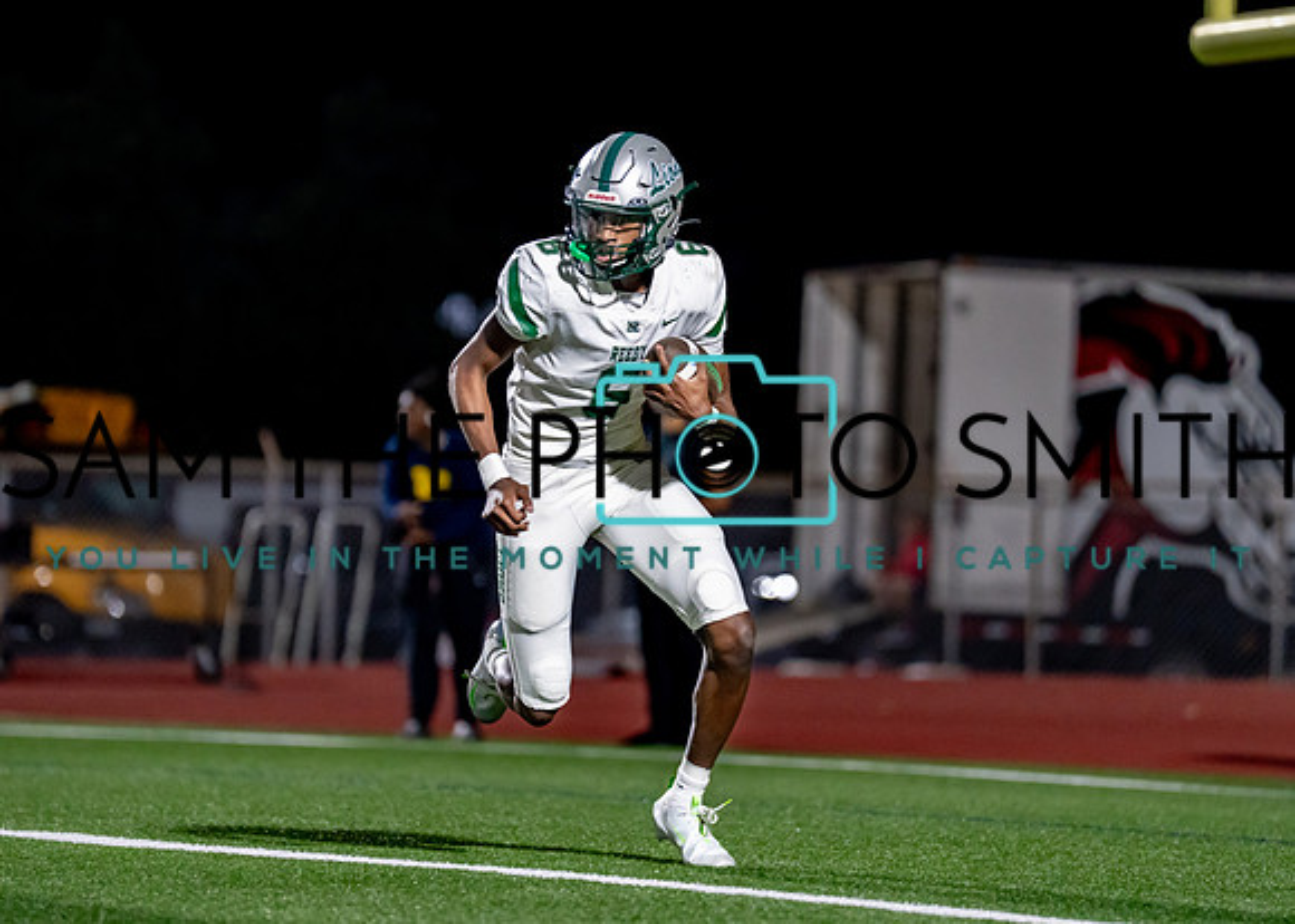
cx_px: 588
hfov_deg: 7.5
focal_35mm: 269
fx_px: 9892
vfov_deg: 5.3
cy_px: 437
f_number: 2.8
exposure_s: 1/1250
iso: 3200
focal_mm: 200
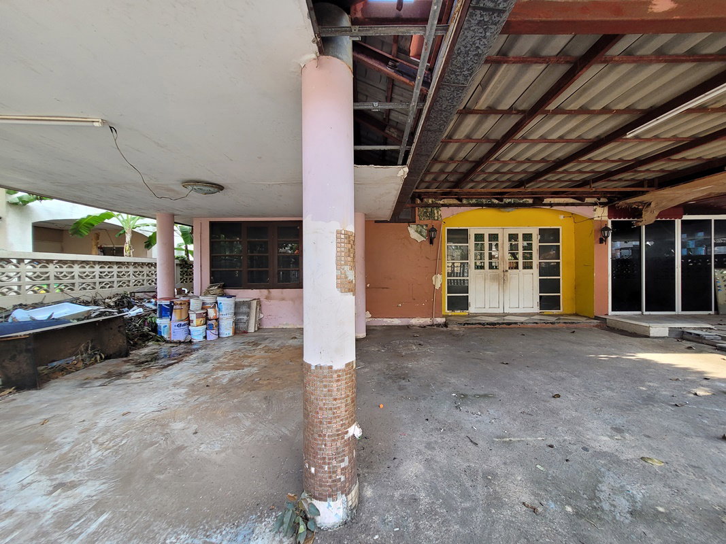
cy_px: 272
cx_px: 363
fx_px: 273
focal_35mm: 13
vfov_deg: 89.9
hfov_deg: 106.2
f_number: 2.2
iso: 64
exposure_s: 1/120
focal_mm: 1.74
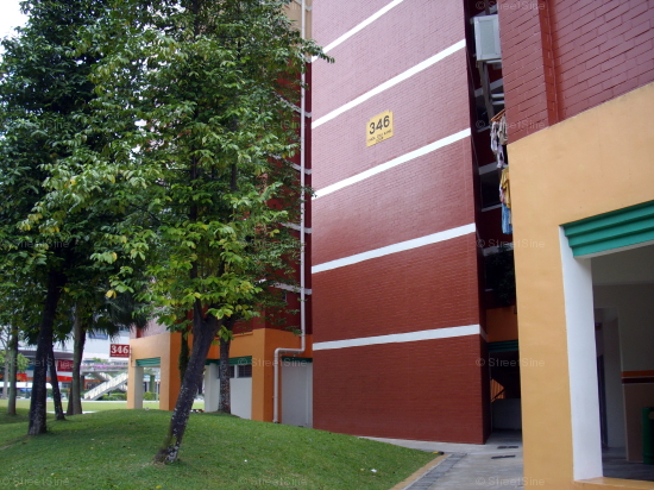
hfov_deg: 50.2
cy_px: 245
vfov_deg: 38.6
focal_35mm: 37
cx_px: 327
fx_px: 699
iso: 80
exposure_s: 1/200
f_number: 2.8
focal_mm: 6.2
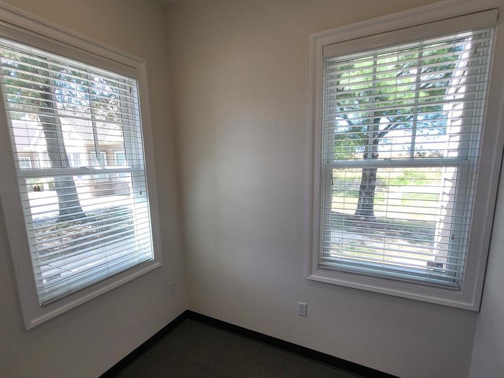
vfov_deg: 74.4
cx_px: 250
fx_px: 247
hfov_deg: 91.0
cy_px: 213
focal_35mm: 17
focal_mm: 1.74
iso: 40
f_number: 2.2
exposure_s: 1/120
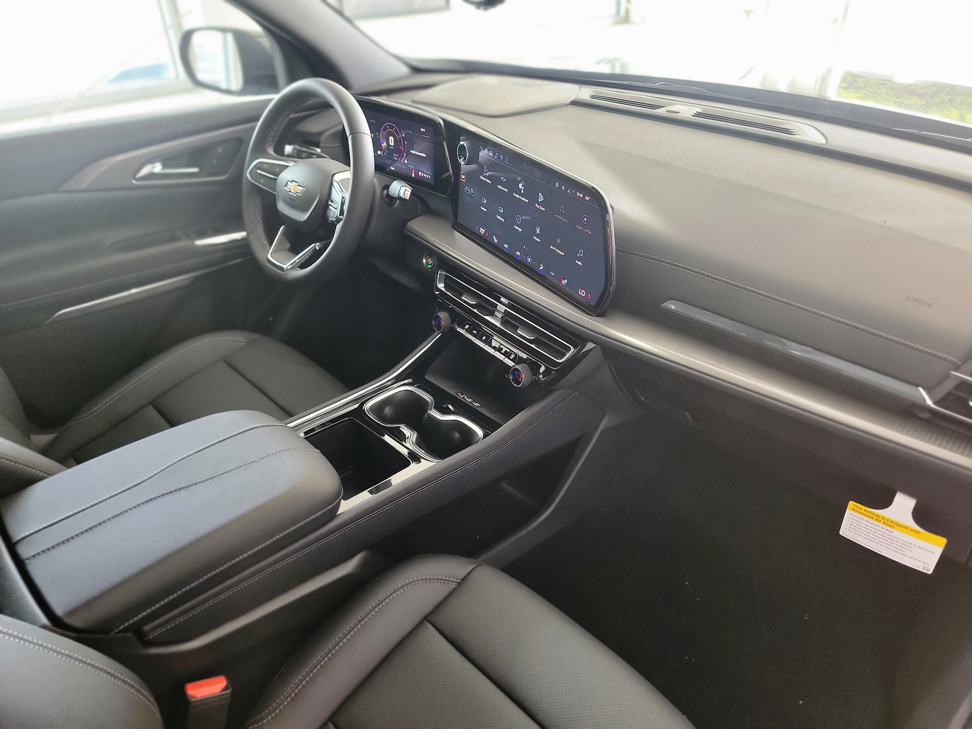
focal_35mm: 24
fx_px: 674
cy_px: 364
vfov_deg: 56.8
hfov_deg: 71.6
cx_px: 486
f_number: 1.8
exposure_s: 1/60
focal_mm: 6.7
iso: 400
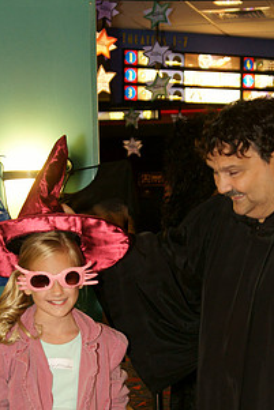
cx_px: 159
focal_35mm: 81
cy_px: 304
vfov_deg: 24.8
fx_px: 924
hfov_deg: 16.9
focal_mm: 28
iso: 800
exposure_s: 1/60
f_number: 2.8
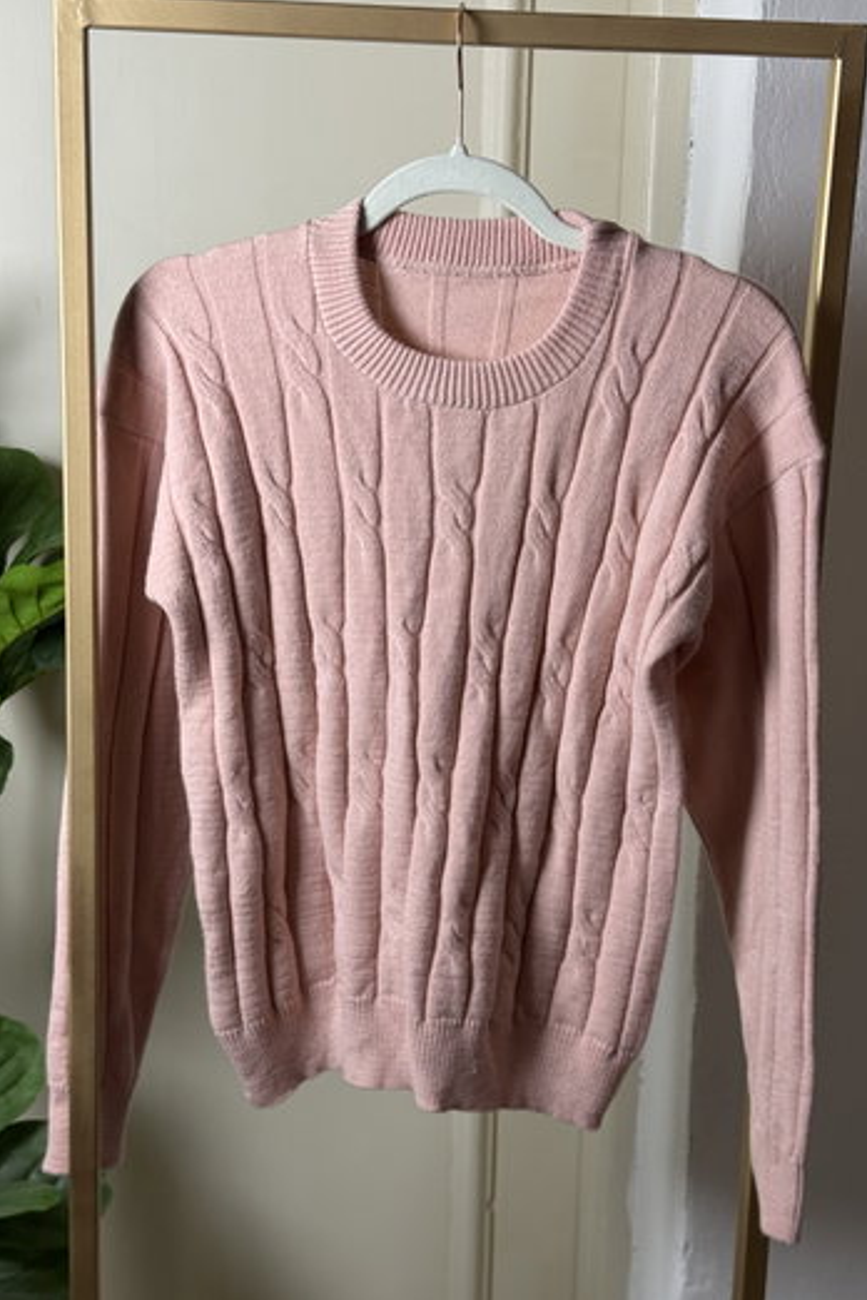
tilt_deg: -13.6
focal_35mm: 51
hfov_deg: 26.5
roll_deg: -1.1
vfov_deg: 38.9
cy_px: 641
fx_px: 1842
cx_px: 453
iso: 64
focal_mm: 6.76
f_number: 1.78
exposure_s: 1/200
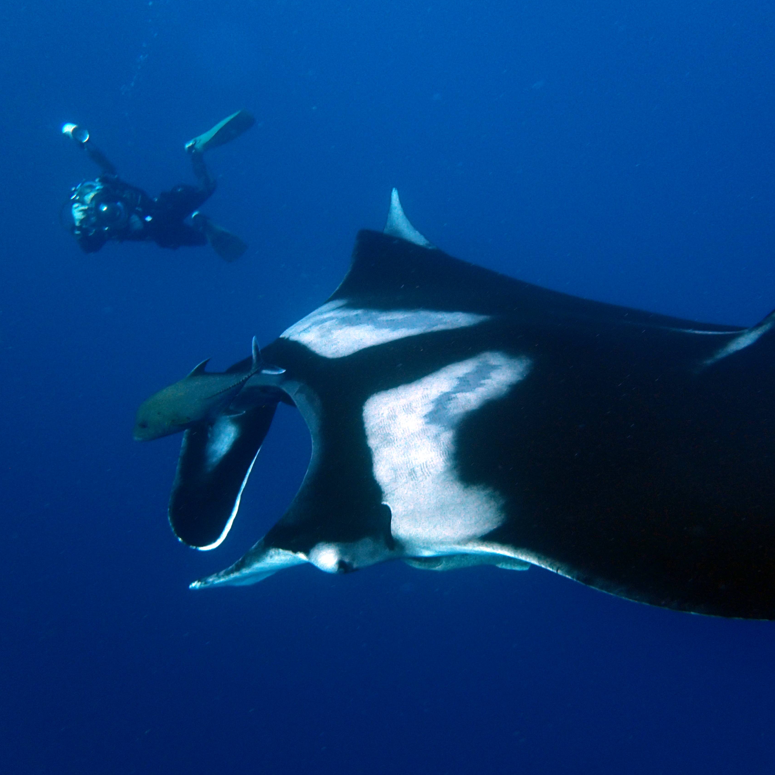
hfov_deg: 54.0
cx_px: 422
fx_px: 760
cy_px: 385
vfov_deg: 54.0
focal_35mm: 30
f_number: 2.8
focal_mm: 4.5
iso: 100
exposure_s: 1/125
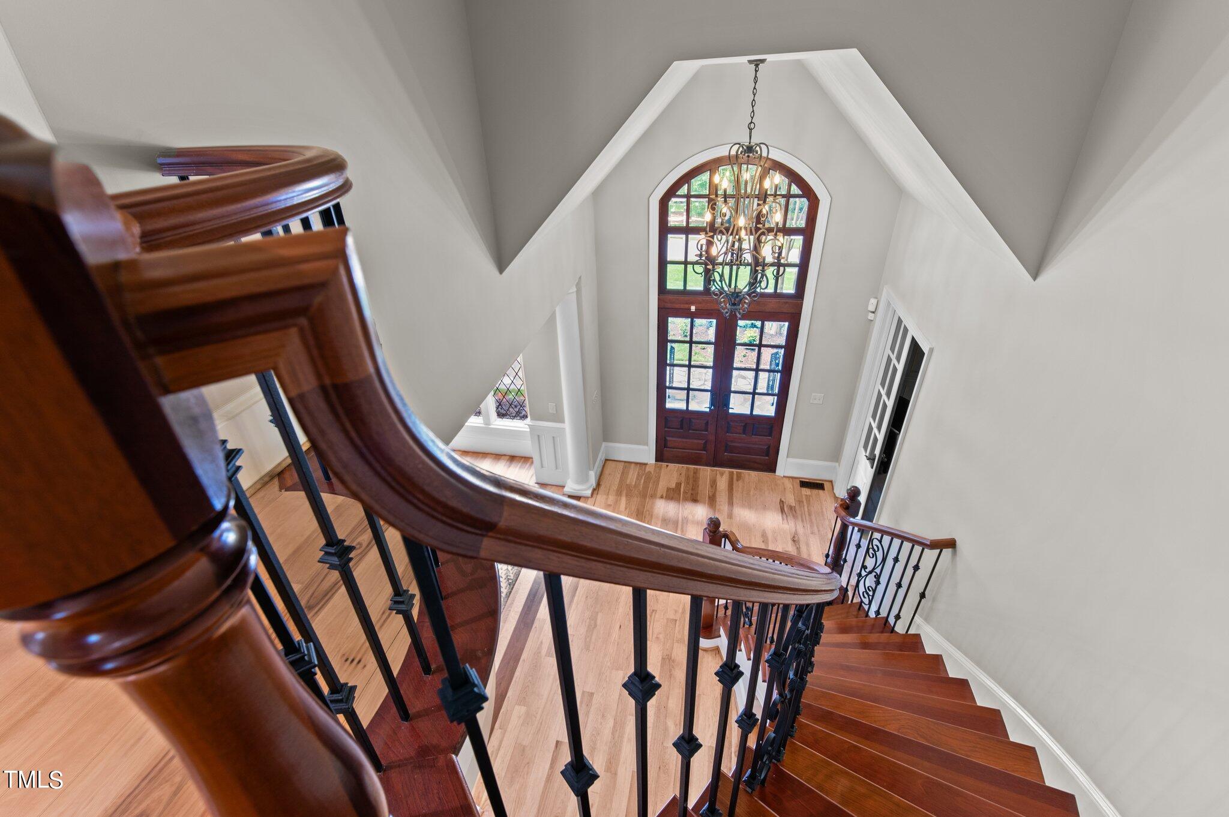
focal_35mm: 15
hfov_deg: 100.4
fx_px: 512
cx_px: 614
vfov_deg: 77.2
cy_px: 408
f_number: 6.3
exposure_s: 1/2.5
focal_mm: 15
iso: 400
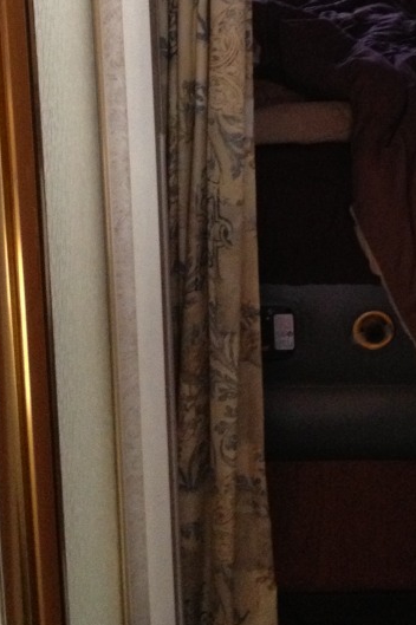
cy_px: 41
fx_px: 1631
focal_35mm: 94
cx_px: 325
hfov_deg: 14.5
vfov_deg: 21.1
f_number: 2.4
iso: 400
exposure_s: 1/15
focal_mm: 4.28
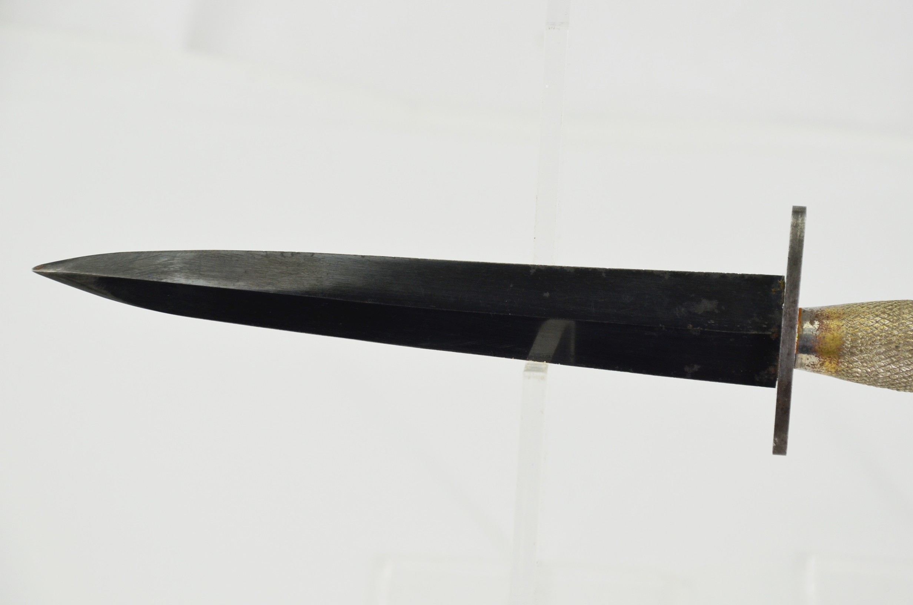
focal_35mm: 128
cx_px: 456
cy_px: 302
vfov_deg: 10.7
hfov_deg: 16.1
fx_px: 3227
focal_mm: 85
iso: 560
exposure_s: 1/250
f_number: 5.6
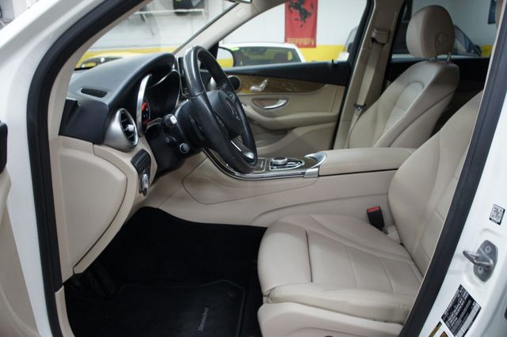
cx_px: 254
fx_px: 380
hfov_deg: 67.4
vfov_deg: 47.9
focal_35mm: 27
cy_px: 168
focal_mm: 18
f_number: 3.5
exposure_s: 1/30
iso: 500
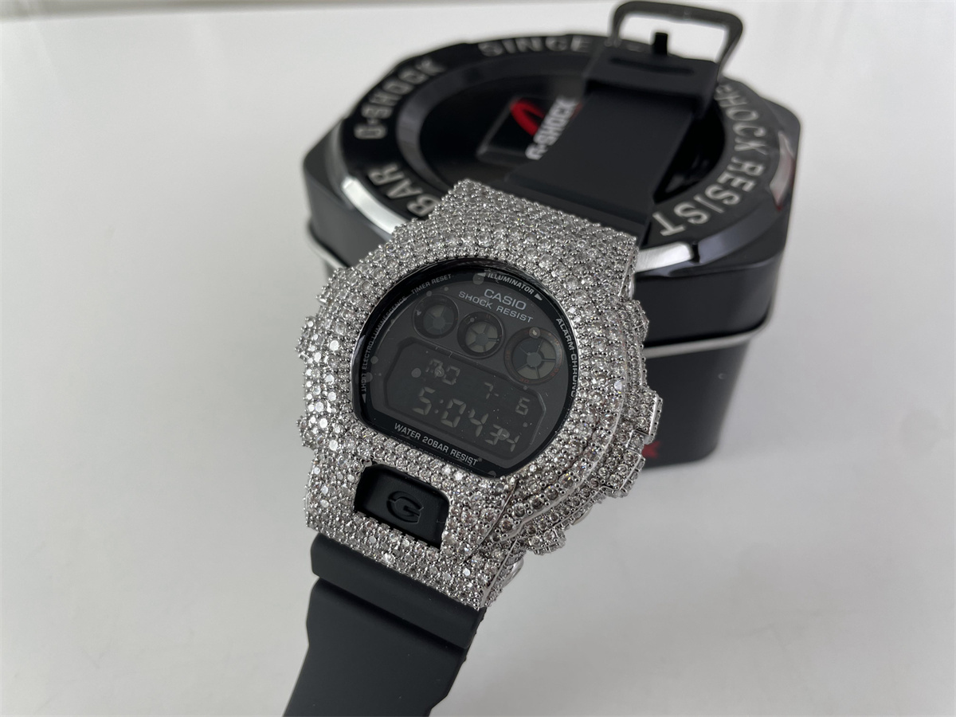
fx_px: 718
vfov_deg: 53.1
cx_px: 478
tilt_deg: -45.9
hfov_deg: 67.3
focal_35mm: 26
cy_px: 358
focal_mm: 4.2
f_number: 1.6
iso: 32
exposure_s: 1/146
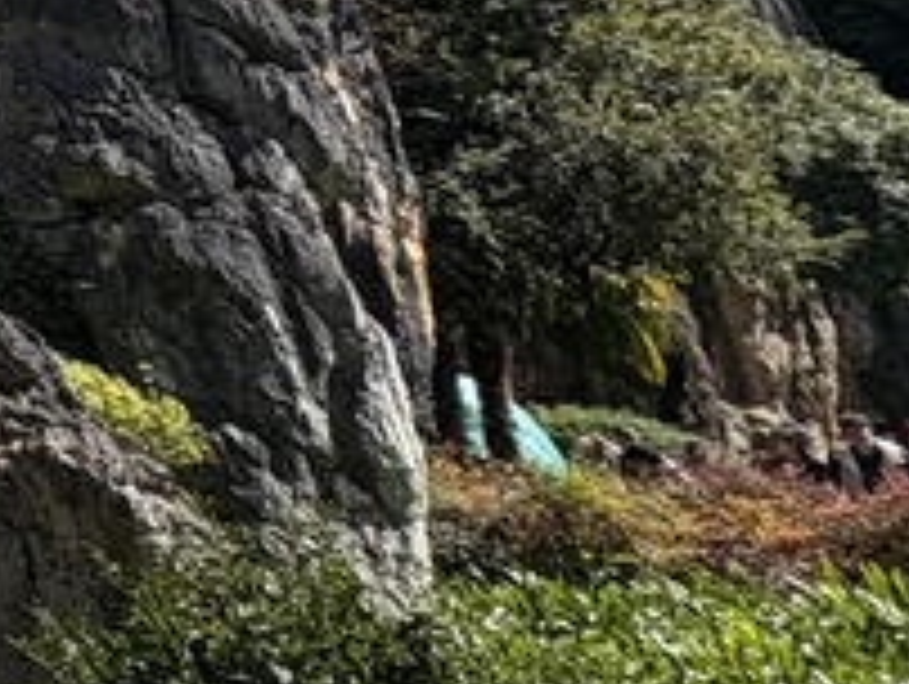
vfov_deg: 16.2
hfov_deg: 13.1
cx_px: -1539
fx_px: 2182
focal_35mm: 83
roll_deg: +0.0
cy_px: -364
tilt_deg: +20.3
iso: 40
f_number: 2.2
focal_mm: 2.22
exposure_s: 1/1078
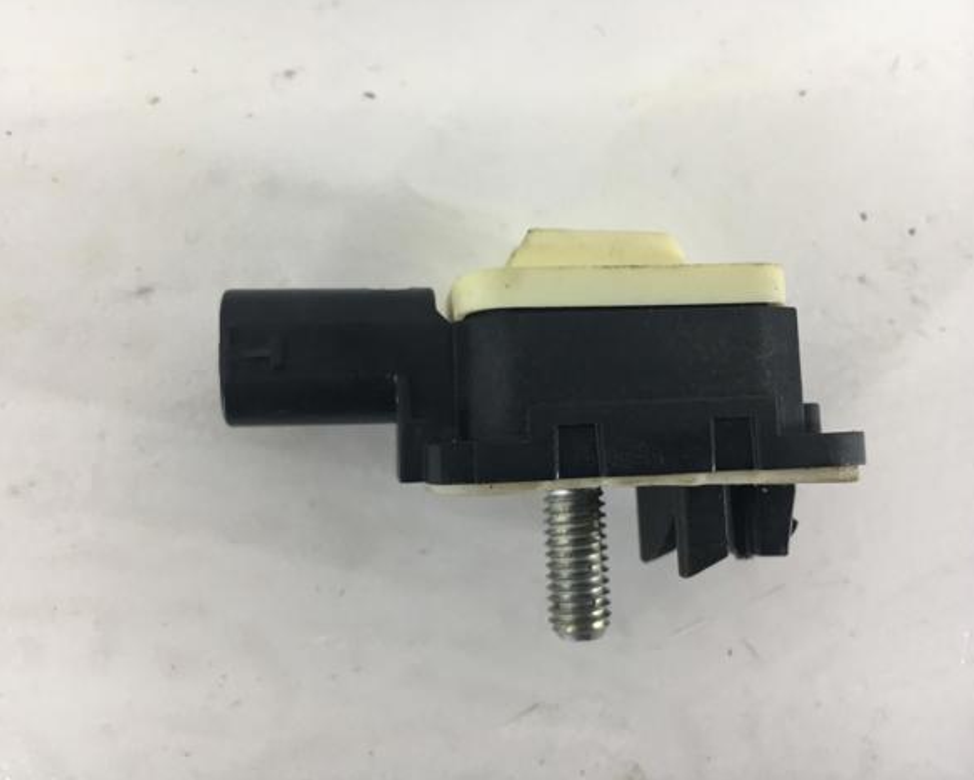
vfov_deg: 47.2
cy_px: 383
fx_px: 894
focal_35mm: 31
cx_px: 479
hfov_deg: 57.1
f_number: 2.2
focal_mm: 4.15
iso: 25
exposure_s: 1/33
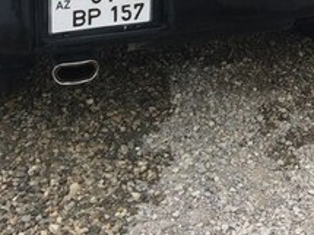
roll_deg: -1.1
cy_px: -109
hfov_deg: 21.5
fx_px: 807
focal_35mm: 89
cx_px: 289
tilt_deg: -12.7
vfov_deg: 15.4
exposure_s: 1/100
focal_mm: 4.15
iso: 40
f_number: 2.2
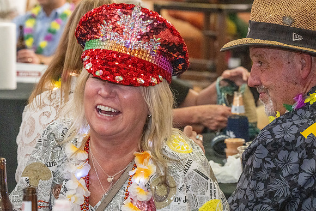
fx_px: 1449
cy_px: 106
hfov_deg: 12.4
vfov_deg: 8.3
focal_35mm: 165
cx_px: 158
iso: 14400
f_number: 10
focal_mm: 165
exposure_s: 1/200
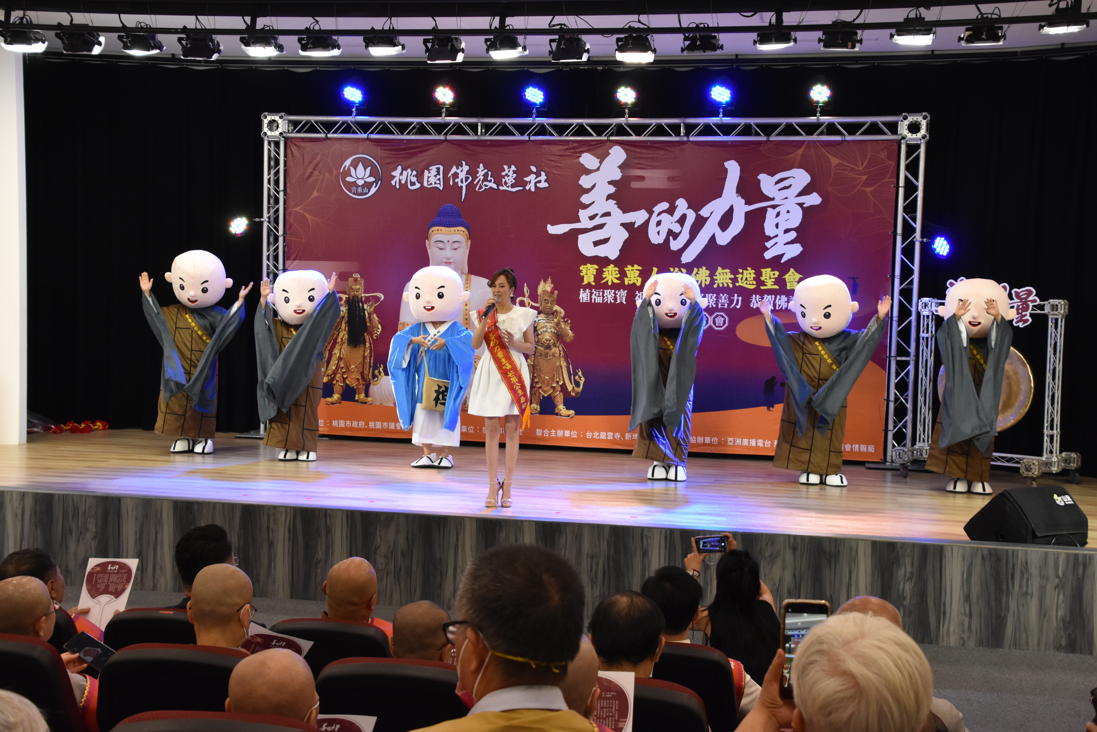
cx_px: 548
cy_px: 366
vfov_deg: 29.9
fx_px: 1371
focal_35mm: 45
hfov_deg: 43.6
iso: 1600
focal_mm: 30
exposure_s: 1/125
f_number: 5.6
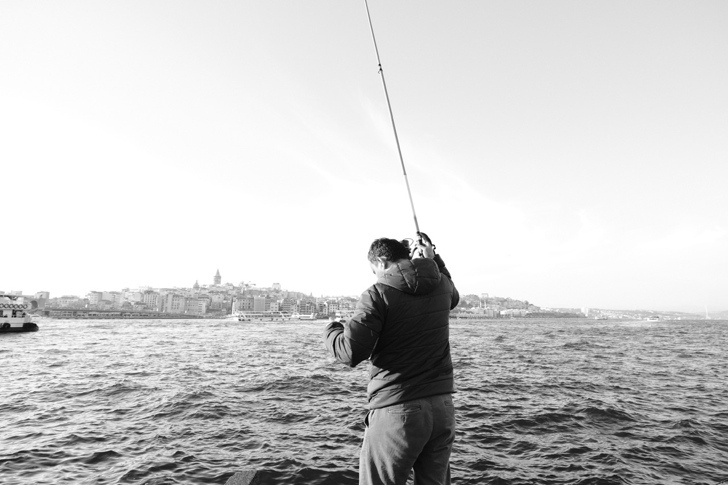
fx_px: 384
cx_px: 364
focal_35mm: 19
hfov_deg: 86.9
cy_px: 242
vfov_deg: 64.5
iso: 500
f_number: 5
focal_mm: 12.6
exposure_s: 1/250
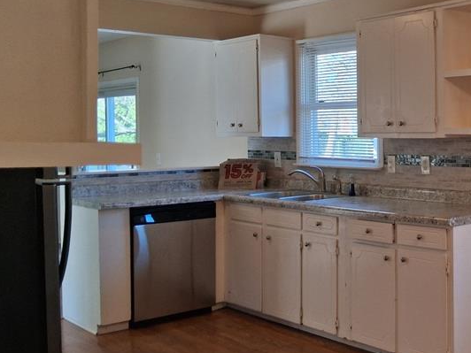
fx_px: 680
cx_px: 437
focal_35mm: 50
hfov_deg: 35.6
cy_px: 153
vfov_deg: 29.1
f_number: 1.8
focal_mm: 3.98
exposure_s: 1/120
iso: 100
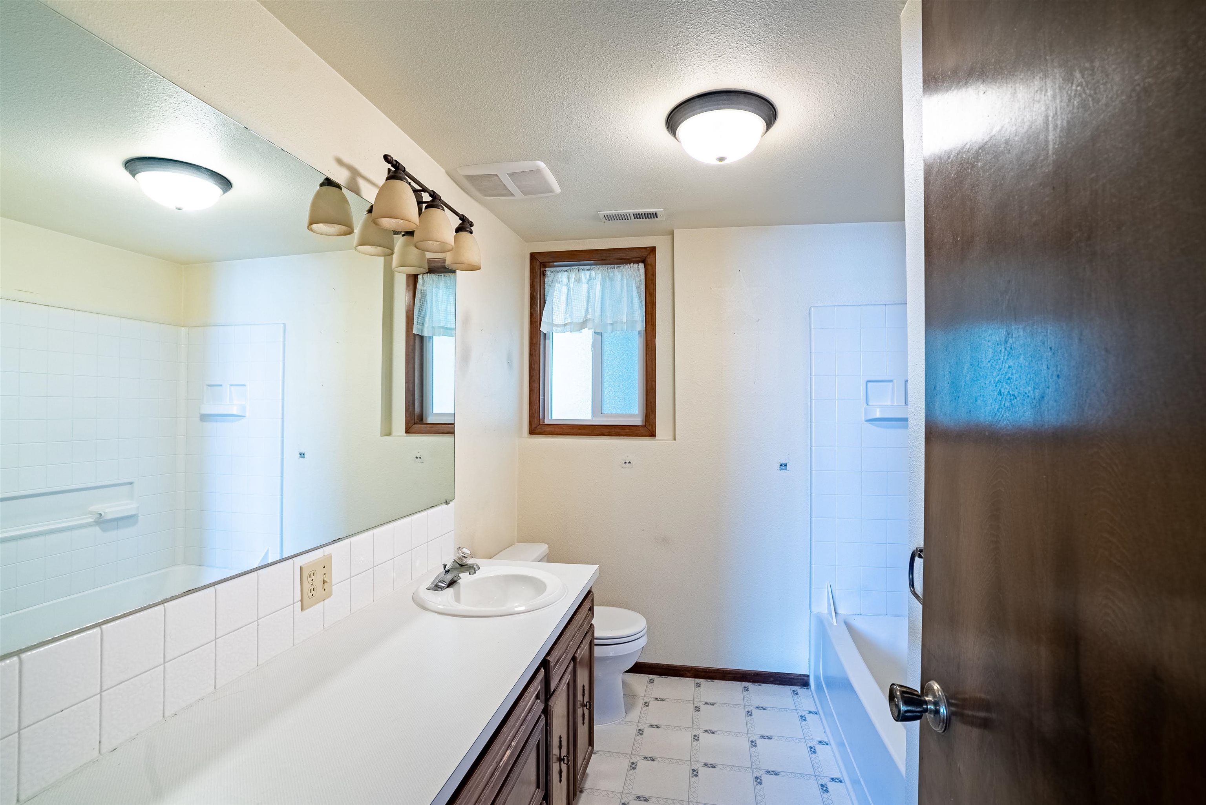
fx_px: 536
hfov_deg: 96.7
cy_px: 402
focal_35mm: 16
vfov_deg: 73.8
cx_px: 603
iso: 400
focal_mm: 16
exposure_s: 1/60
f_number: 8
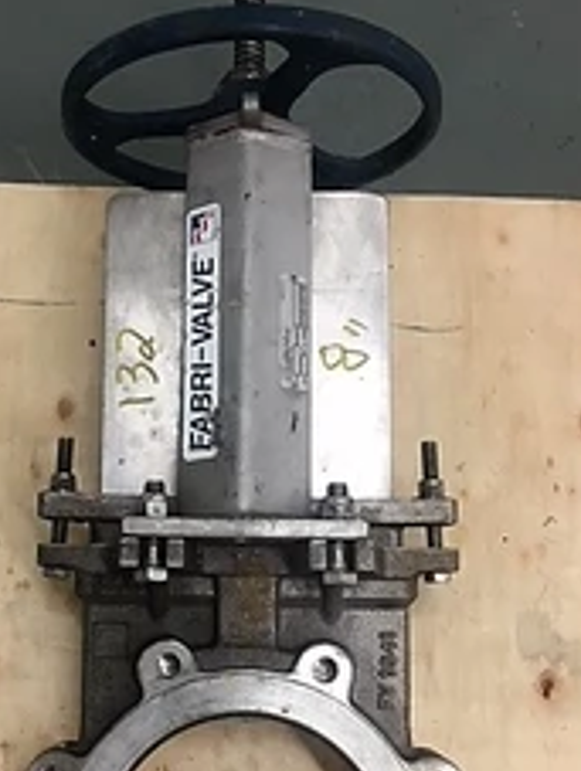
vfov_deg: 37.3
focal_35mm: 51
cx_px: 217
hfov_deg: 28.5
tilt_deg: -71.0
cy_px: 448
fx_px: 1138
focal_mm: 4.15
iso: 80
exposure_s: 1/30
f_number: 2.2
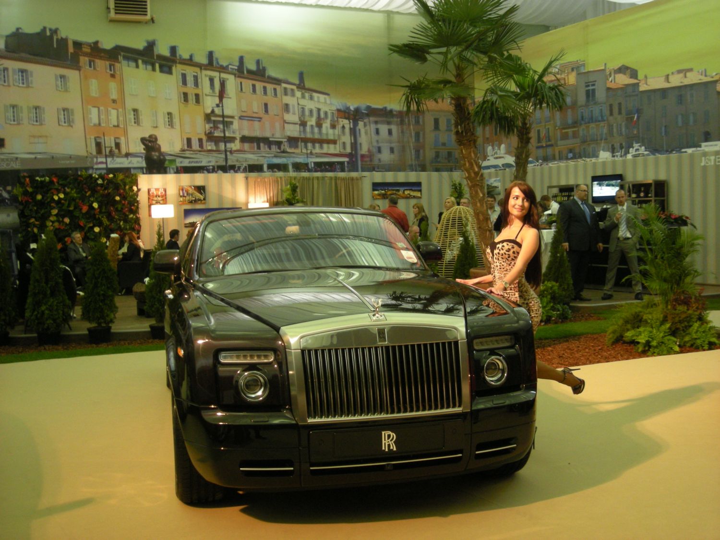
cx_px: 360
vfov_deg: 32.9
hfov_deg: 42.9
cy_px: 270
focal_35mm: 44
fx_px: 915
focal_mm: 7.1
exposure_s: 1/11.3
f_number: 3.1
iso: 200
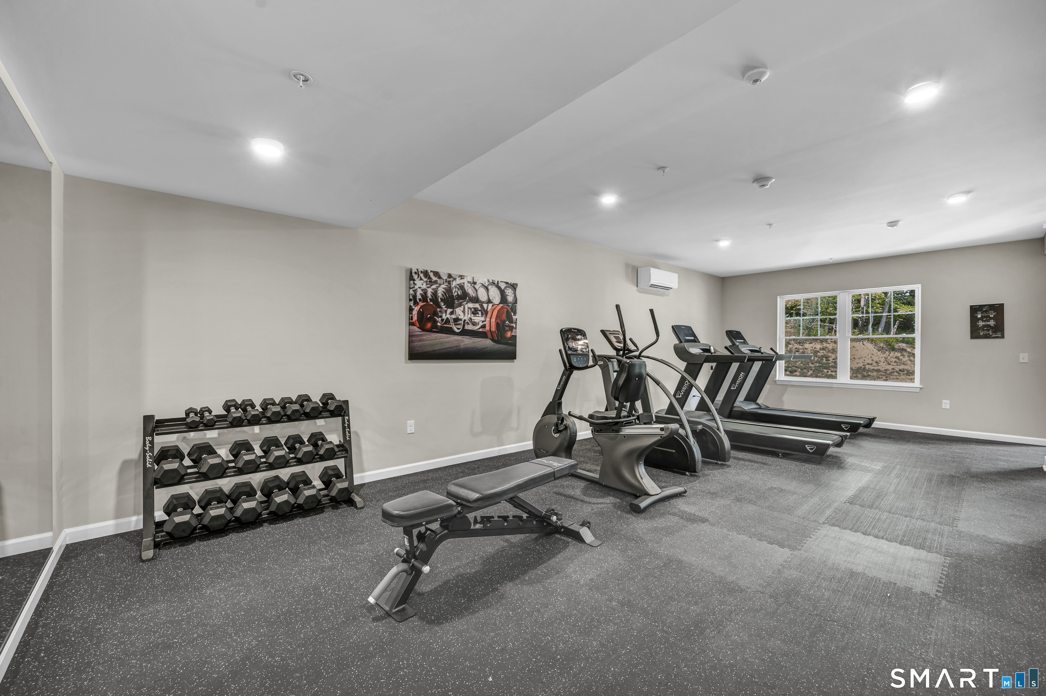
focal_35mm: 14
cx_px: 523
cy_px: 348
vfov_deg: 81.1
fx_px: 407
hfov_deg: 104.3
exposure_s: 1/5
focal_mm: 14
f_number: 7.1
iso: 320
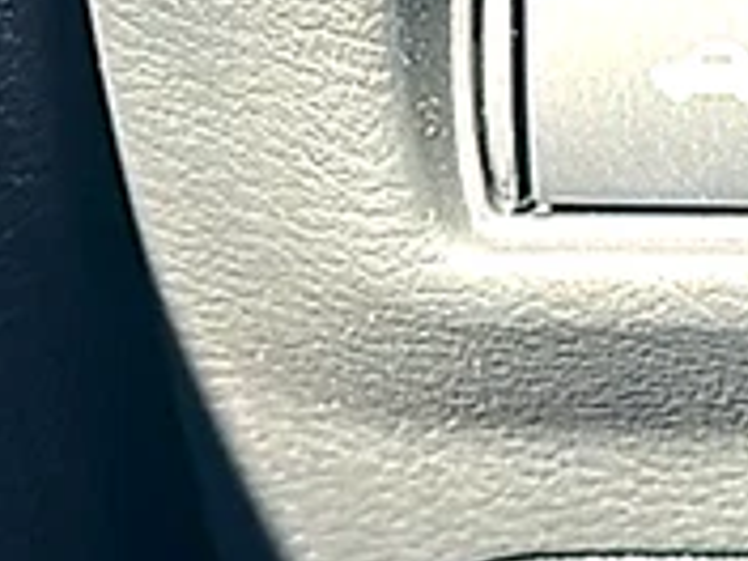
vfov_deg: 9.8
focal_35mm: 151
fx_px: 3263
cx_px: 1109
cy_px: 62
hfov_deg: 12.5
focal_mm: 6.86
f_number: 1.78
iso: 64
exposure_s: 1/143
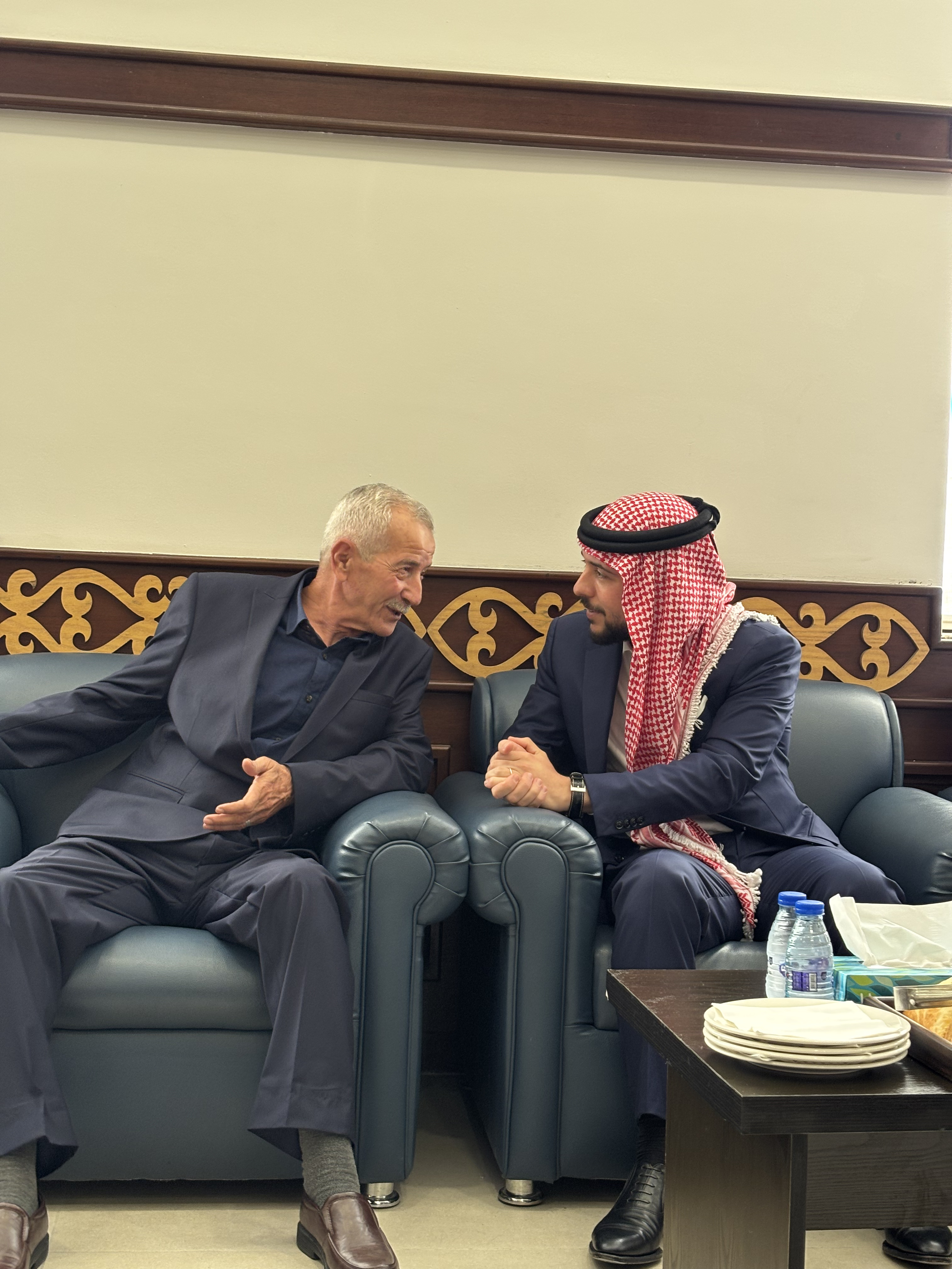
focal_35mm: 52
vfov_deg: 36.8
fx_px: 1907
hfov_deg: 28.0
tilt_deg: -2.4
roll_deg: -2.7
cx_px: 476
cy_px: 634
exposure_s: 1/60
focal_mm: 5.96
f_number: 1.6
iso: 50
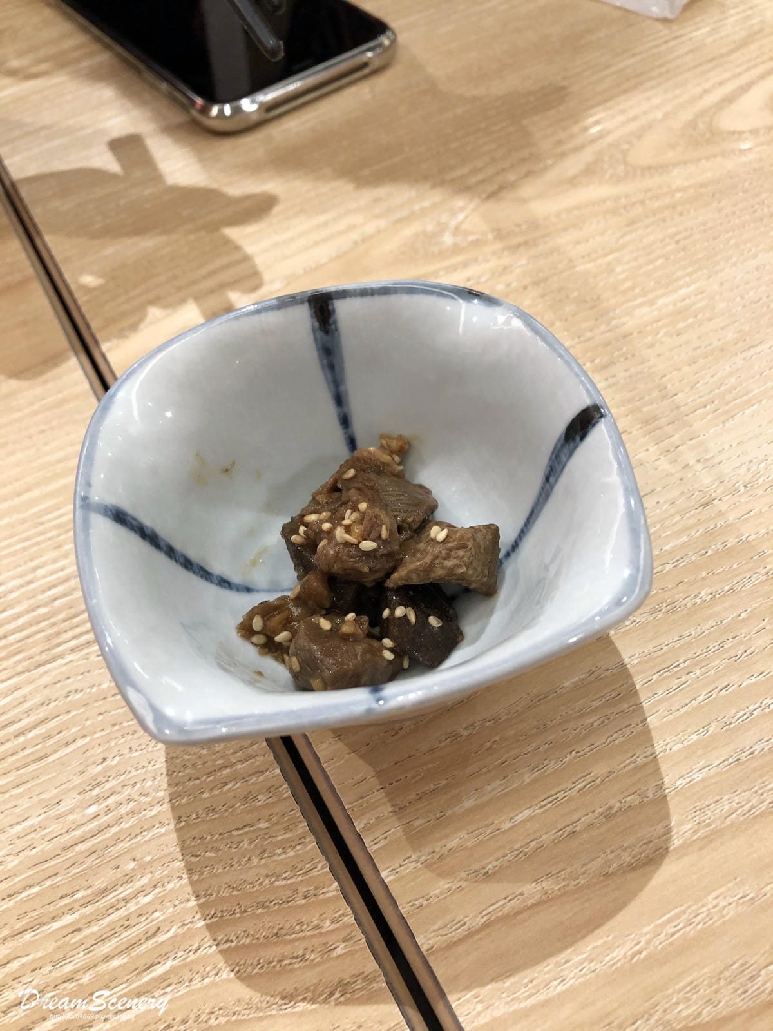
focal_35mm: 28
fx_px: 834
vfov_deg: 63.4
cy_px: 516
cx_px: 386
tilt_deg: -55.2
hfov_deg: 49.7
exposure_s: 1/17
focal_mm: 3.99
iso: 64
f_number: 1.8
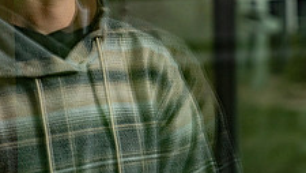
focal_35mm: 161
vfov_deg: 7.5
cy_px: 5
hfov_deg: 13.3
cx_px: 112
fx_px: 1307
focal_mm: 77
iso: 500
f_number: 4
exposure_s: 1/100
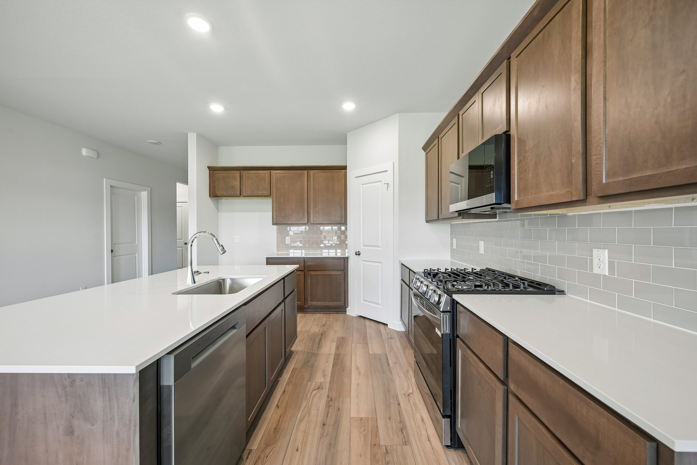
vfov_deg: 81.2
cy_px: 232
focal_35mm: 14
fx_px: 271
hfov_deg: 104.3
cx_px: 348
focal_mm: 14
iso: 250
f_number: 9
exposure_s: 1/5
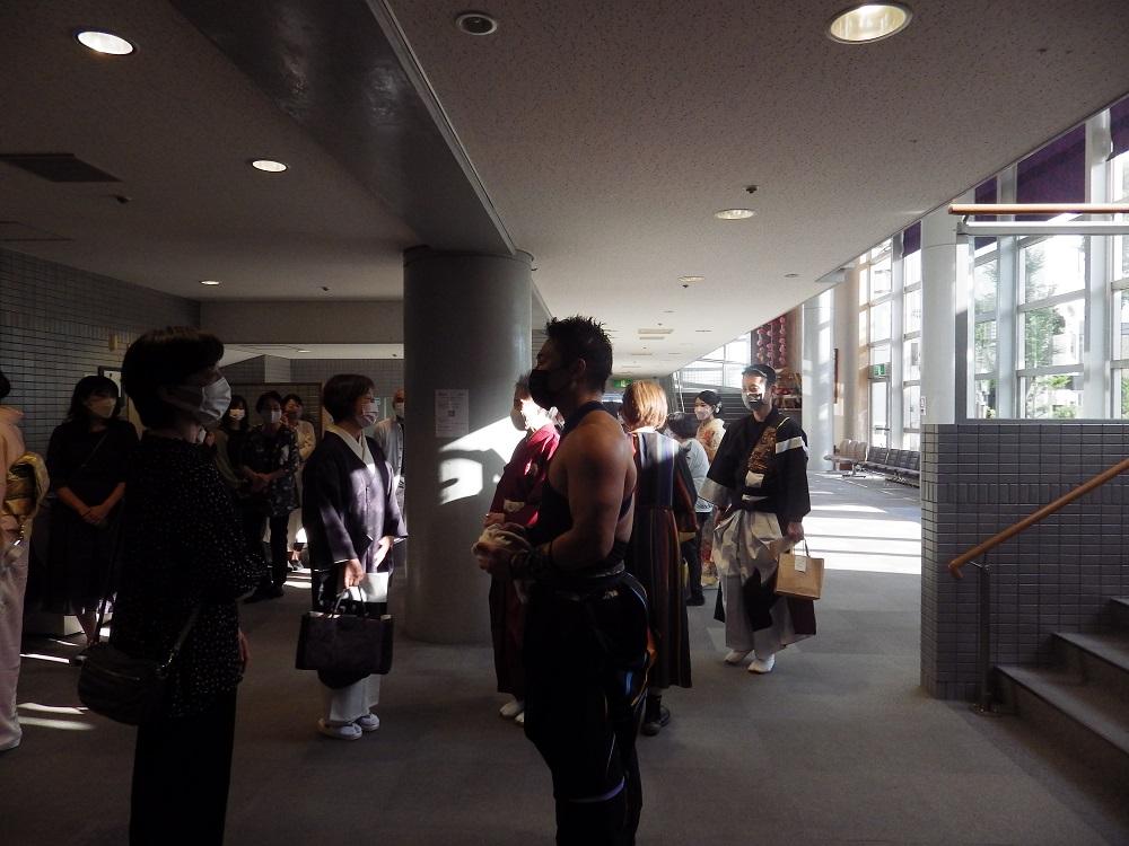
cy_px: 423
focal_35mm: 22
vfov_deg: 61.1
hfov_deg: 76.4
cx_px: 564
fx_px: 718
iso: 200
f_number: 3.1
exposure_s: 1/45
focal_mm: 4
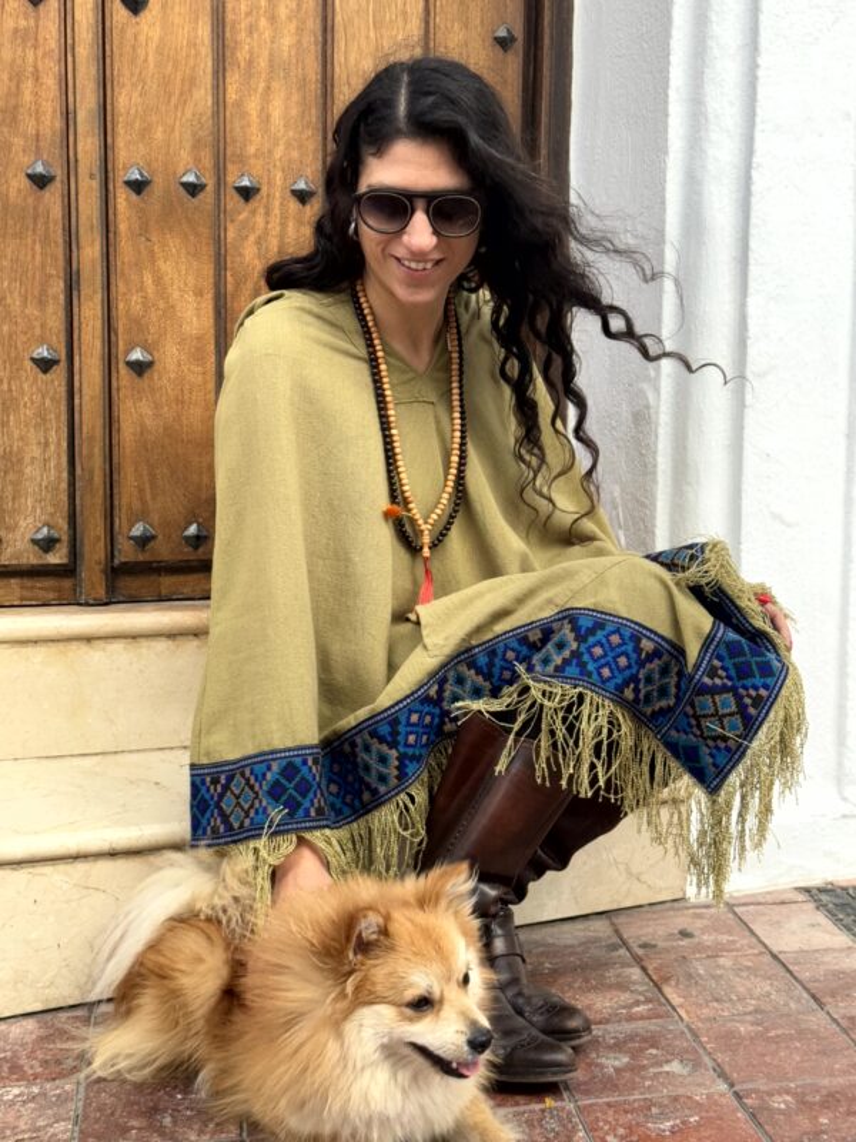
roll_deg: -0.8
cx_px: 428
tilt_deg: -6.5
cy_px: 571
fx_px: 1583
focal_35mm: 48
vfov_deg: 39.7
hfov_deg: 30.3
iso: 64
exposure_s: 1/368
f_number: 1.78
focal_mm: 6.76
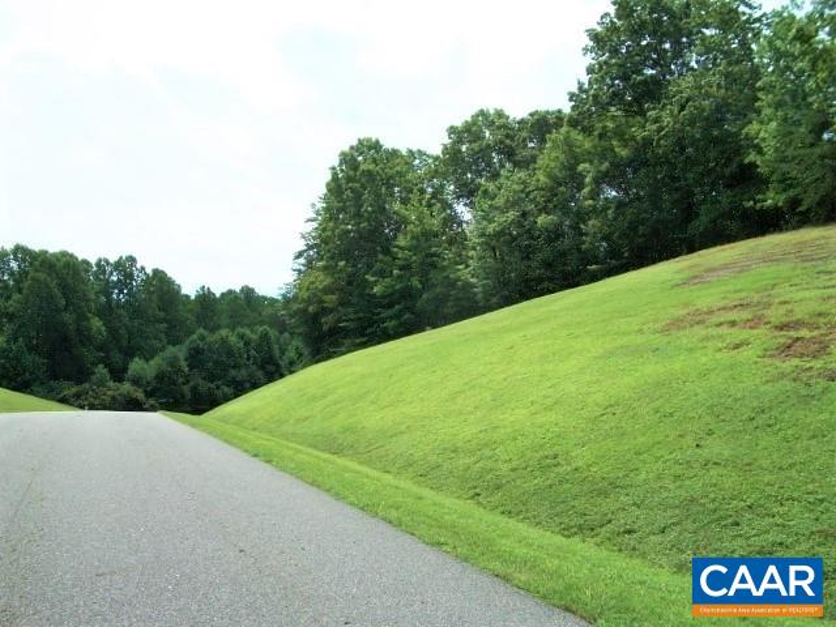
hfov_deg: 56.8
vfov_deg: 44.2
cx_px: 418
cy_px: 314
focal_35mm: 32
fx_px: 773
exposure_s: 1/400
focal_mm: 5.7
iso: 80
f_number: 5.5
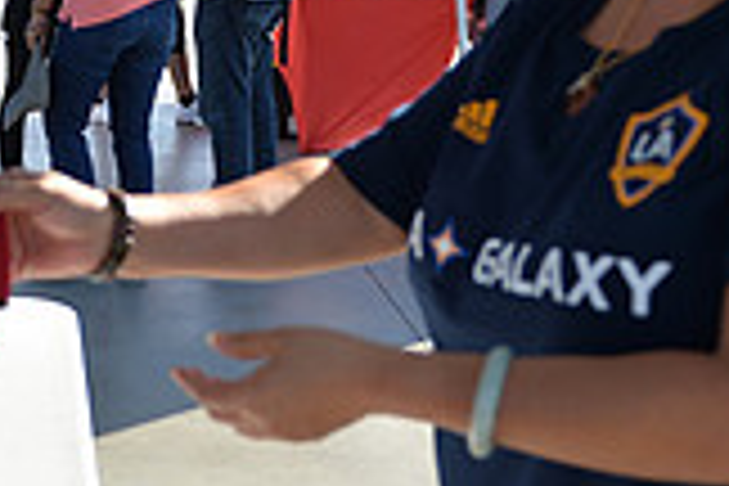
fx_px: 1741
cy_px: 7
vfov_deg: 15.6
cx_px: -166
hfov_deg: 21.8
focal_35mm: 86
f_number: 2.8
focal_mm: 24
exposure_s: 1/800
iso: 100
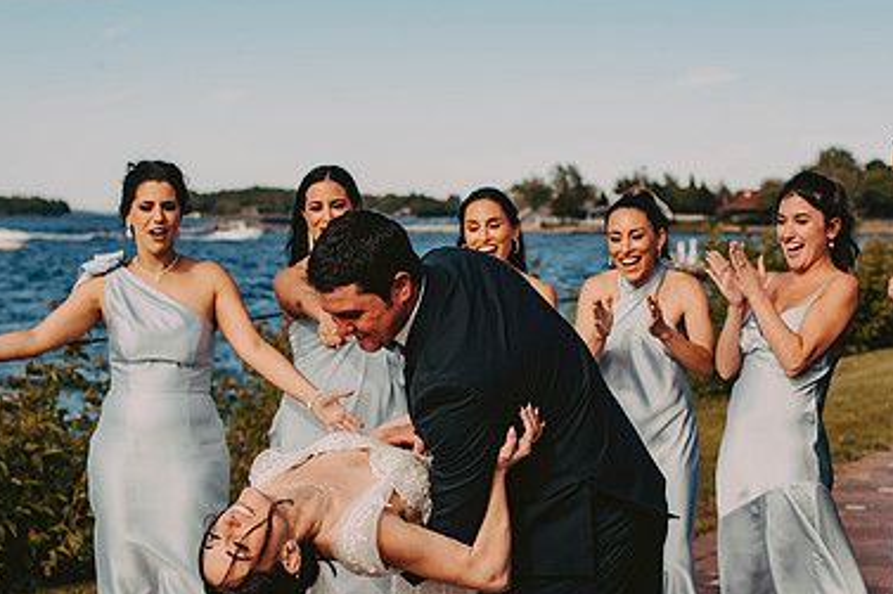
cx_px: 412
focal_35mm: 77
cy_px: 335
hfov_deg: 26.3
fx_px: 1909
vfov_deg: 17.7
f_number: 4
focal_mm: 50
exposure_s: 1/2500
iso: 200
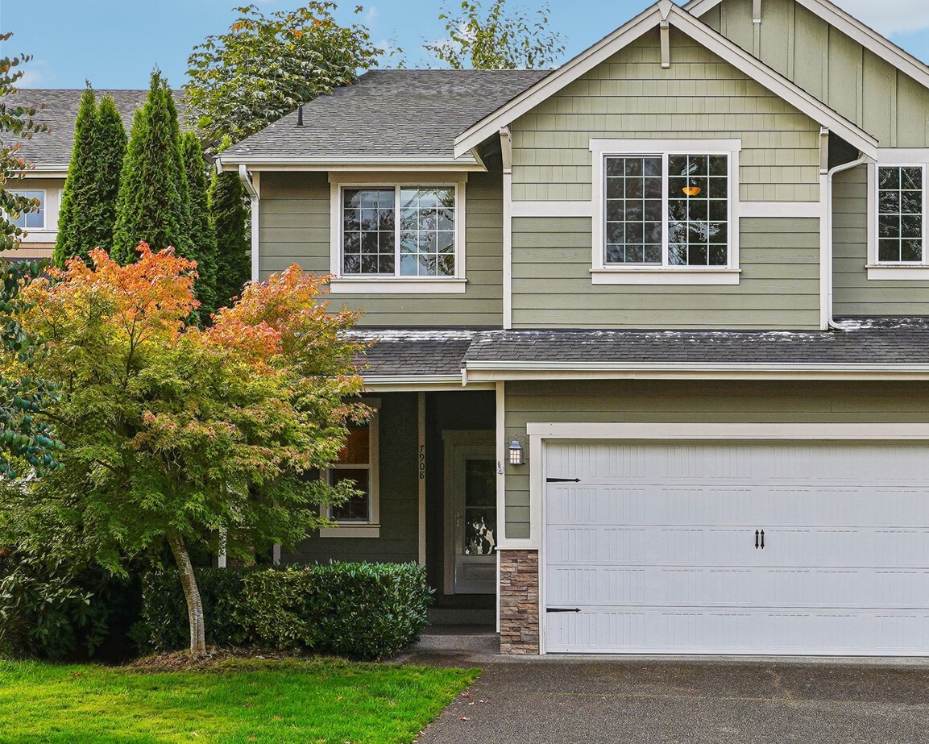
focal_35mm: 58
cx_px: 683
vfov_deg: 26.2
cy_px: 319
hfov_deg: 31.9
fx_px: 1595
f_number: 8
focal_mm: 28
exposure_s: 1/125
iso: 100
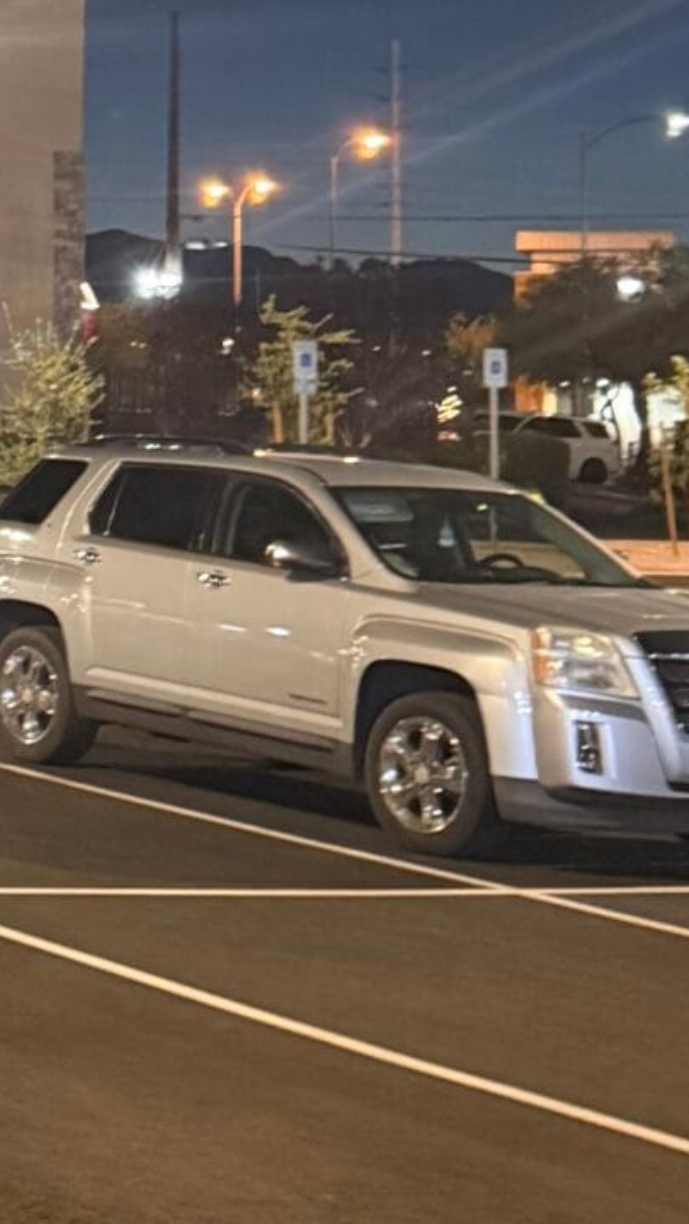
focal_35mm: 93
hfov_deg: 11.4
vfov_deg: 22.6
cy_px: 212
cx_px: -796
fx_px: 3021
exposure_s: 1/30
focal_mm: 6.76
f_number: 1.78
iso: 800
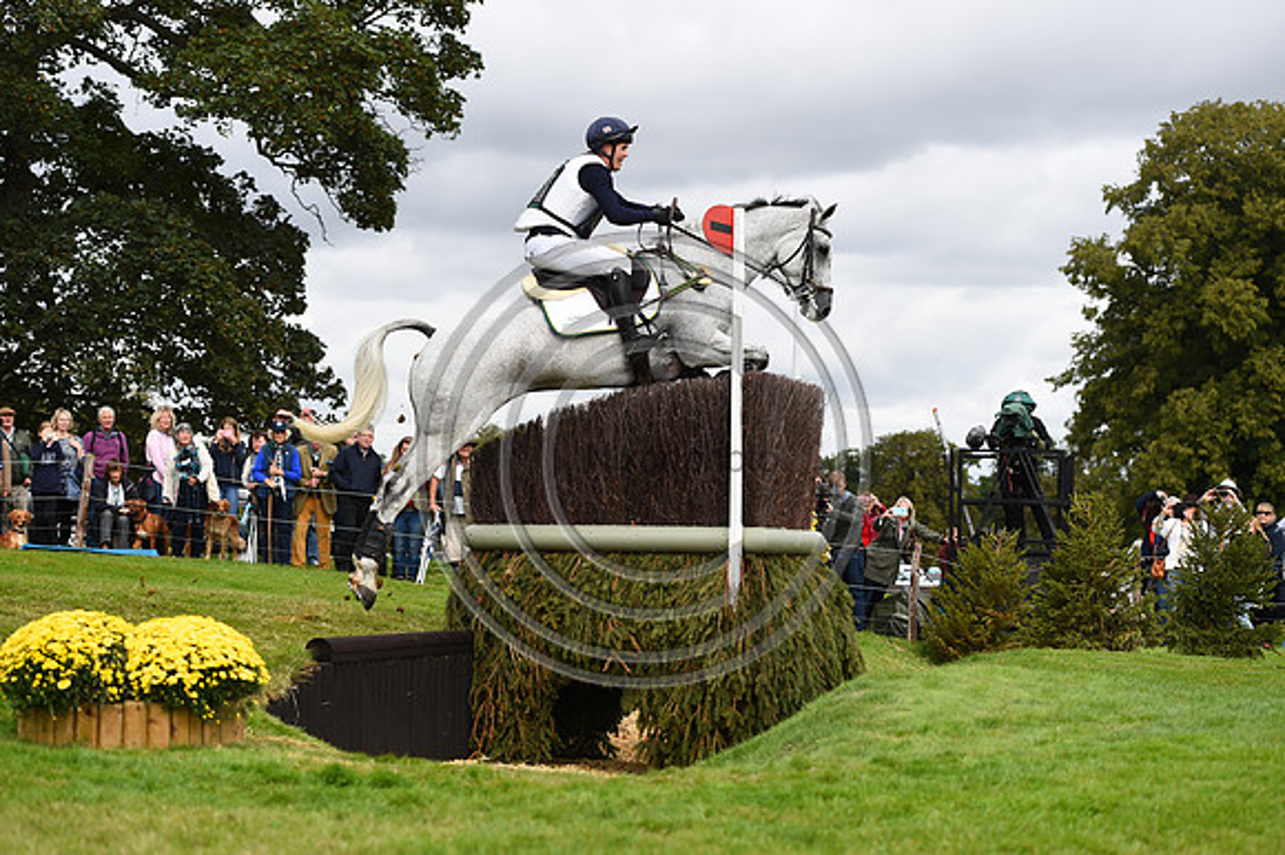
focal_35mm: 70
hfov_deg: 28.9
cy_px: 428
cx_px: 642
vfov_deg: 19.4
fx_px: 2497
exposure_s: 1/1250
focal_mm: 70
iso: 180
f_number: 3.5
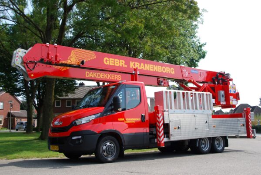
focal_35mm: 44
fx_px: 316
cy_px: 88
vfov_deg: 30.9
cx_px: 130
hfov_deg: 44.9
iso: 100
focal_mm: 29
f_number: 7.1
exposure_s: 1/200
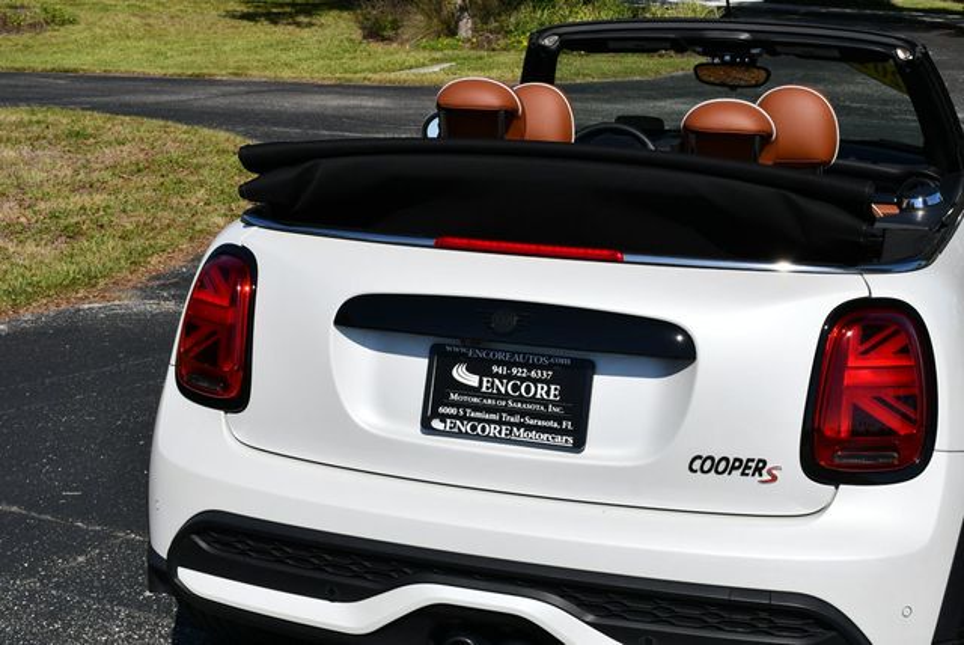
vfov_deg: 23.4
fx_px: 1554
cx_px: 482
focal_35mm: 58
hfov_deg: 34.5
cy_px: 322
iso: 100
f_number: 9
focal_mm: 29
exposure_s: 1/320
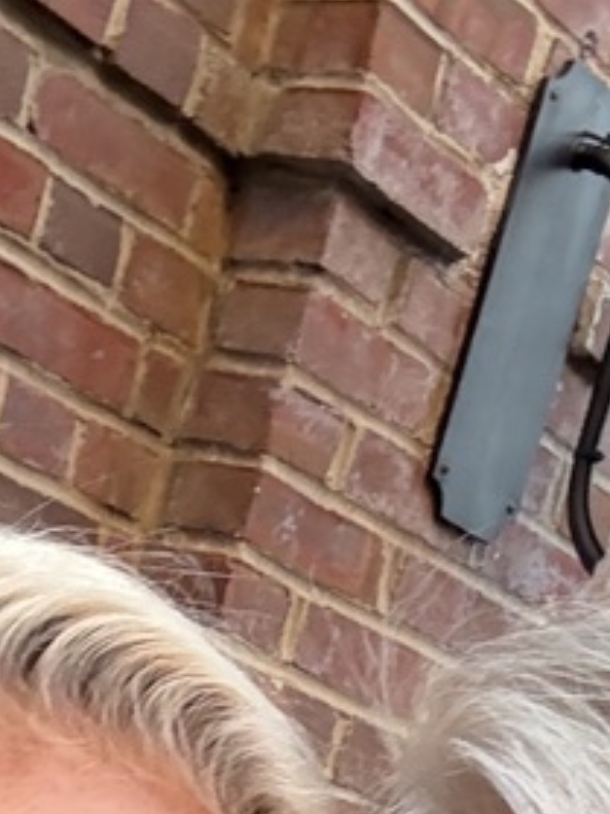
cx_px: 283
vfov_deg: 15.7
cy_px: 1398
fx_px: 2587
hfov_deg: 13.4
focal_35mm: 110
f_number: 1.9
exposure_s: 1/60
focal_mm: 2.69
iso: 200
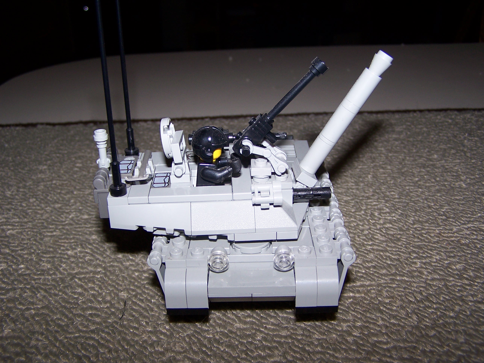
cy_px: 182
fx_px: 531
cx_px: 242
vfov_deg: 37.7
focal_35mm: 38
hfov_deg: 49.0
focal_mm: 6.3
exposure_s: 1/60
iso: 80
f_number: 2.8
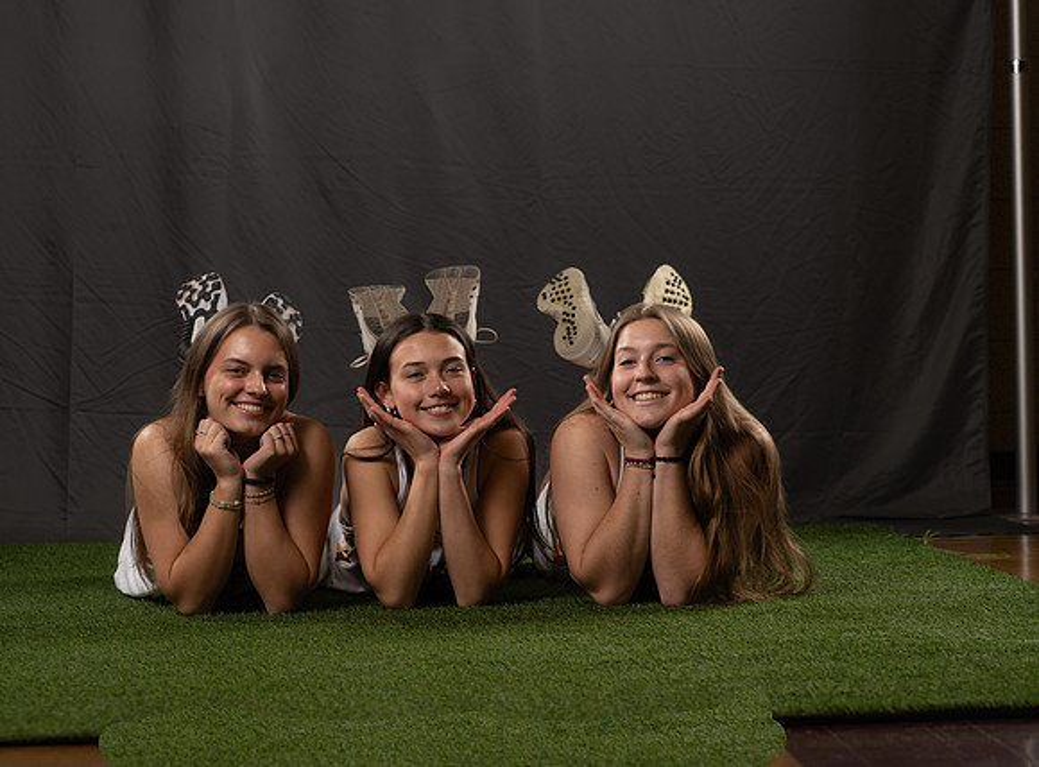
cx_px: 520
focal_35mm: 108
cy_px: 384
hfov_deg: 18.3
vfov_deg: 13.5
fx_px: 3228
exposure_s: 1/160
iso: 125
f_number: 6.3
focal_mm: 101
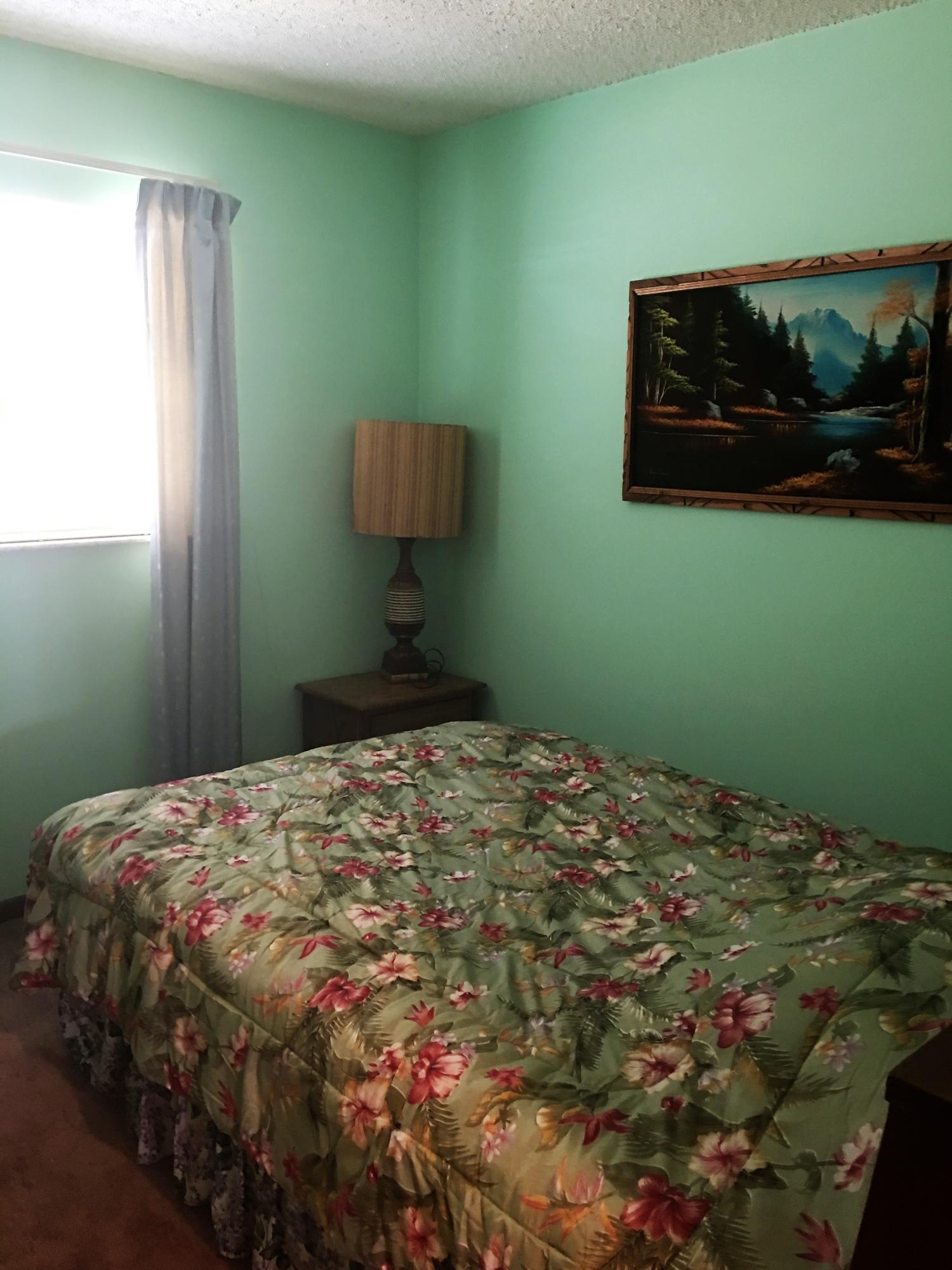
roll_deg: -2.0
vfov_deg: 61.7
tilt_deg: -8.8
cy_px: 635
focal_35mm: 29
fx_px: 1063
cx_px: 476
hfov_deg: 48.2
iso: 80
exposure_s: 1/8
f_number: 2.2
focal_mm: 4.15
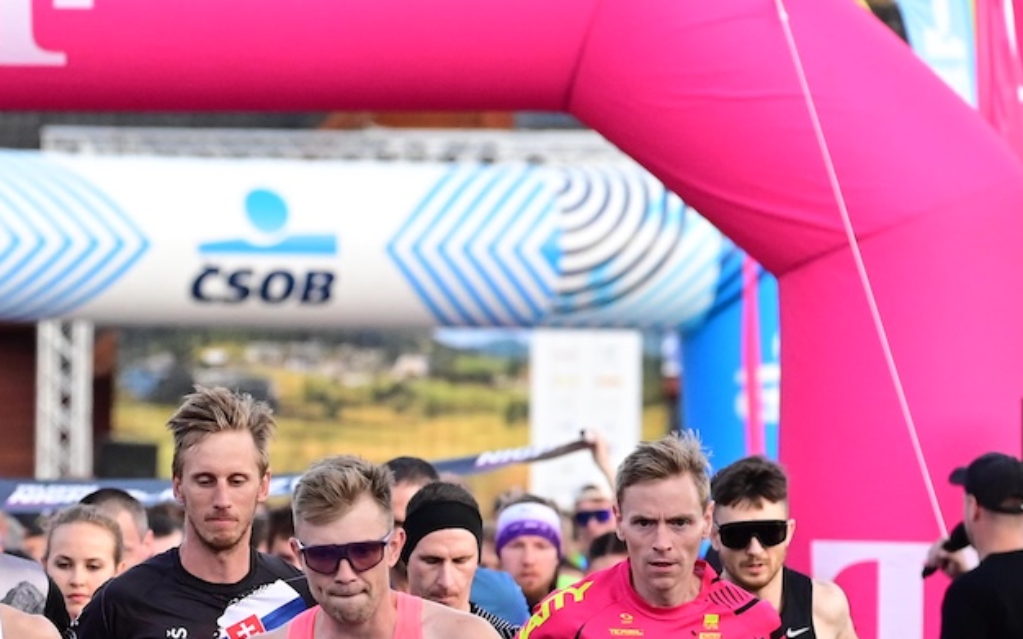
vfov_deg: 2.7
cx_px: -268
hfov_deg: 4.3
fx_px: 13603
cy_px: 744
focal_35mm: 488
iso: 2500
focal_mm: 150
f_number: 4
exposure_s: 1/1250
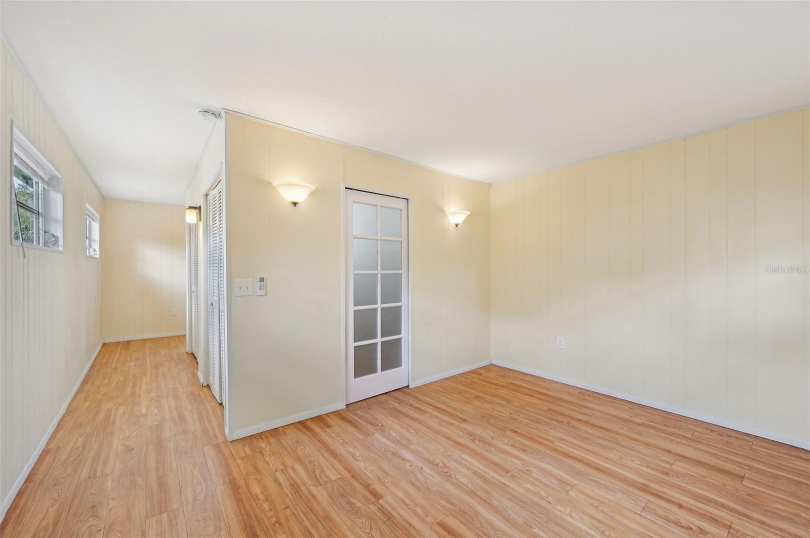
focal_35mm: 14
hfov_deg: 104.3
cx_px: 405
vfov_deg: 81.1
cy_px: 269
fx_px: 315
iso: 400
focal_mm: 14
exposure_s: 1/20
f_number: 8
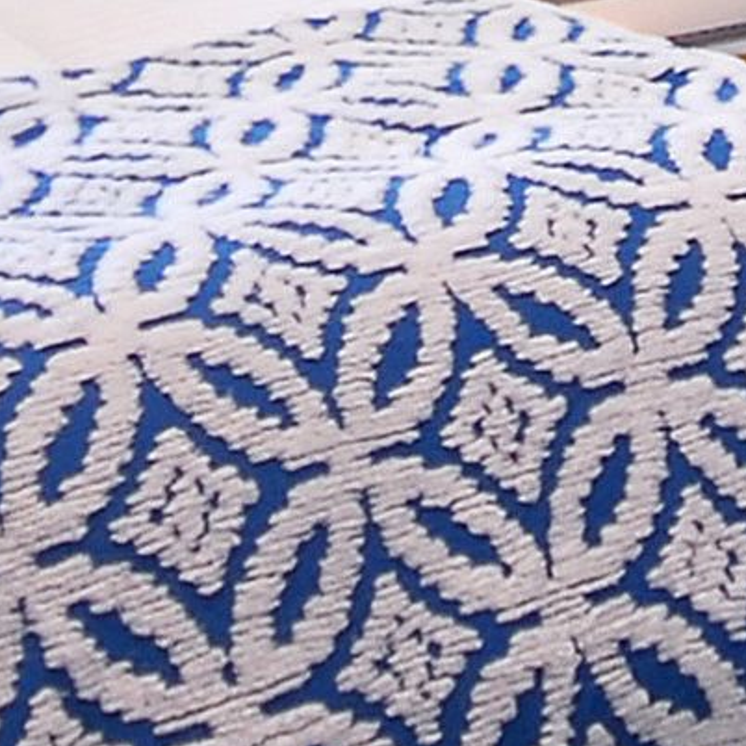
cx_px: 524
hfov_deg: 14.1
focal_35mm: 123
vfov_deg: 12.9
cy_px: -563
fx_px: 2999
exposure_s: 1/25
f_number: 5
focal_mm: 10
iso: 400
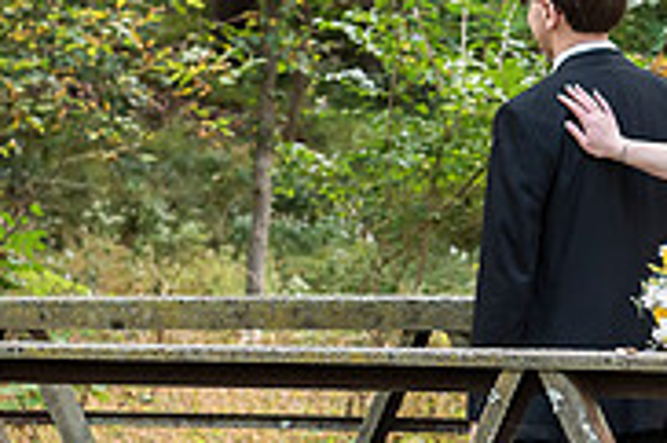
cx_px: 591
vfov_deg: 7.8
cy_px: 327
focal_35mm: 175
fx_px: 3239
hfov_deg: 11.7
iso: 400
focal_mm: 48
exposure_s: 1/400
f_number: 4
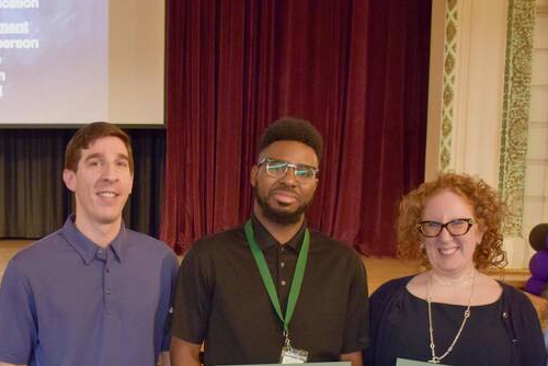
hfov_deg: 33.0
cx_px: 168
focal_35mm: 60
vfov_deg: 22.0
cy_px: 344
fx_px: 914
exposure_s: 1/30
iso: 2500
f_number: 3.5
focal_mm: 20
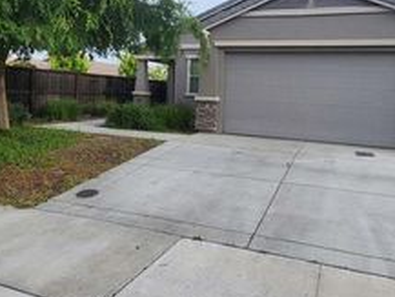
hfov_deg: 59.9
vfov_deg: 46.0
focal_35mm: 30
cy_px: 96
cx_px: 211
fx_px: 343
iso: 32
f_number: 2.2
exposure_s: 1/673
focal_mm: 1.74
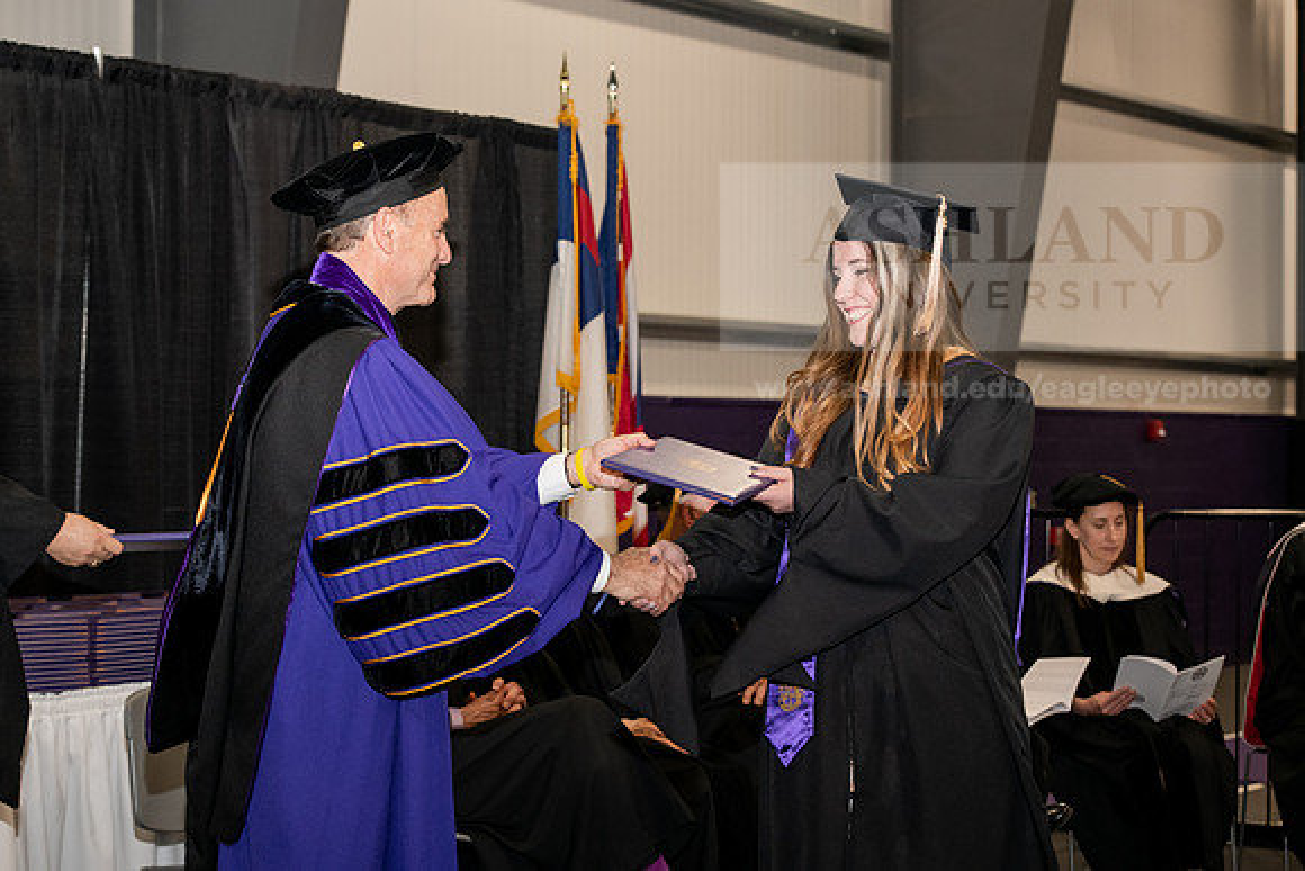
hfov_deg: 25.4
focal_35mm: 80
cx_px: 652
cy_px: 436
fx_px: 2901
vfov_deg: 17.1
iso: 2000
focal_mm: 80
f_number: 5.6
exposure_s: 1/200
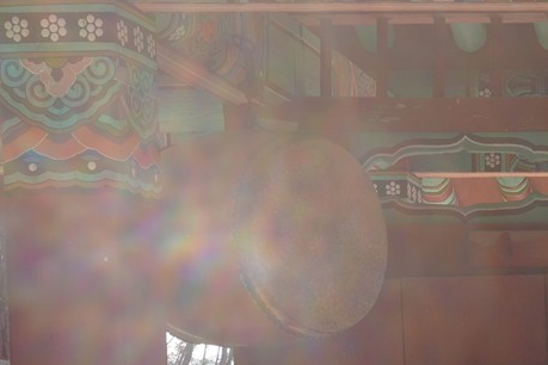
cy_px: 596
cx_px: 842
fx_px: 1857
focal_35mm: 122
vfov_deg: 10.7
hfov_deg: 15.4
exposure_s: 1/100
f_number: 10
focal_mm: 28
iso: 160
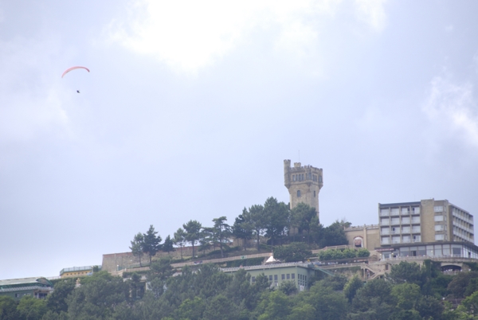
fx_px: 3989
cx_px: 239
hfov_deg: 6.9
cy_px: 160
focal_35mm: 300
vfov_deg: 4.6
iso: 400
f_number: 5.6
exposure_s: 1/640
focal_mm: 200
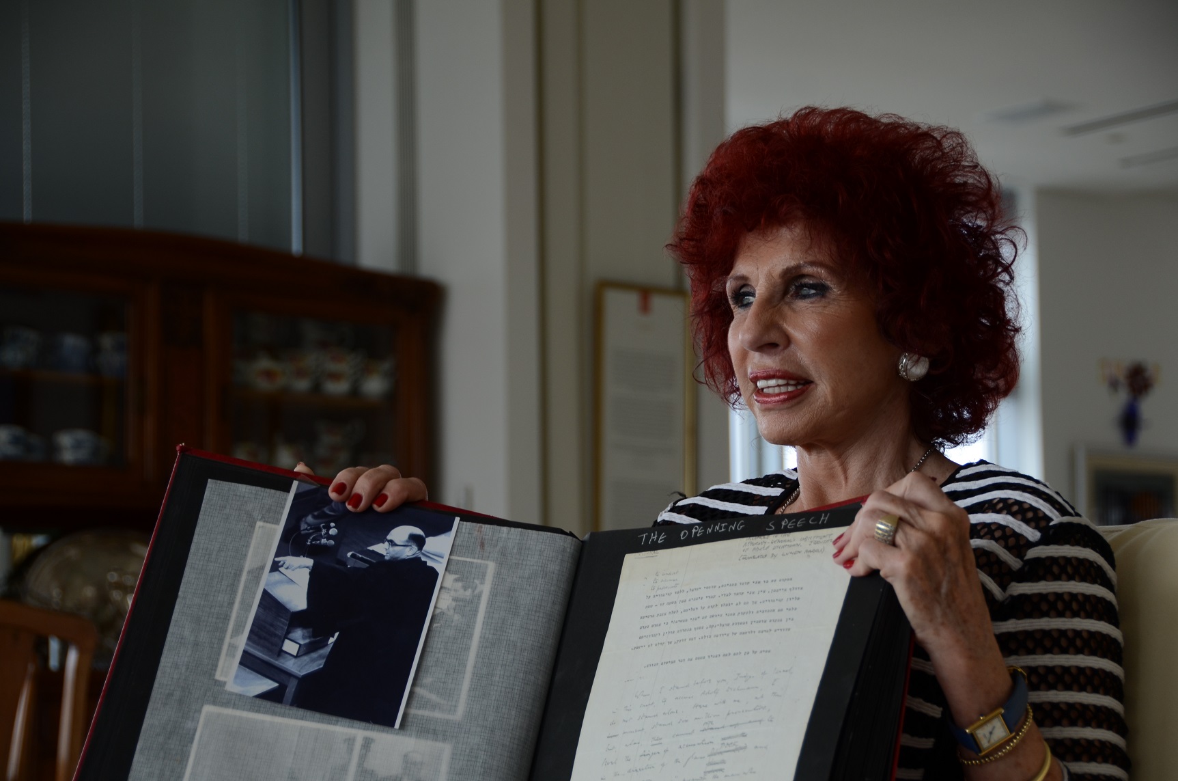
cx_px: 589
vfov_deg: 13.0
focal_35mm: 105
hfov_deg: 19.5
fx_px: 3429
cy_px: 390
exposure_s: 1/100
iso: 200
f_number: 5
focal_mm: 70
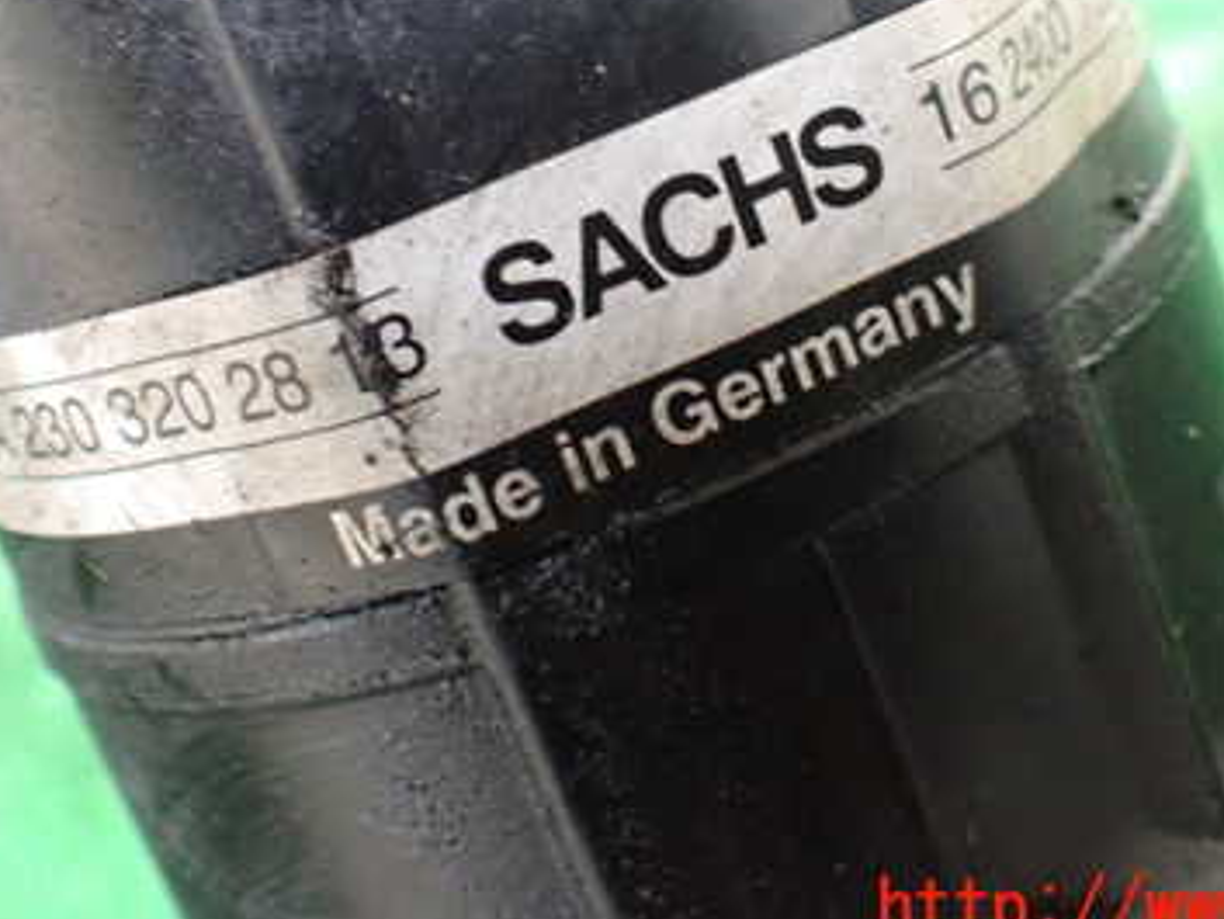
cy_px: 173
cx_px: 621
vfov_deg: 27.9
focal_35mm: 51
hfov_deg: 37.5
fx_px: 1804
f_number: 2.3
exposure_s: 1/30
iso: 1000
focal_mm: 5.4
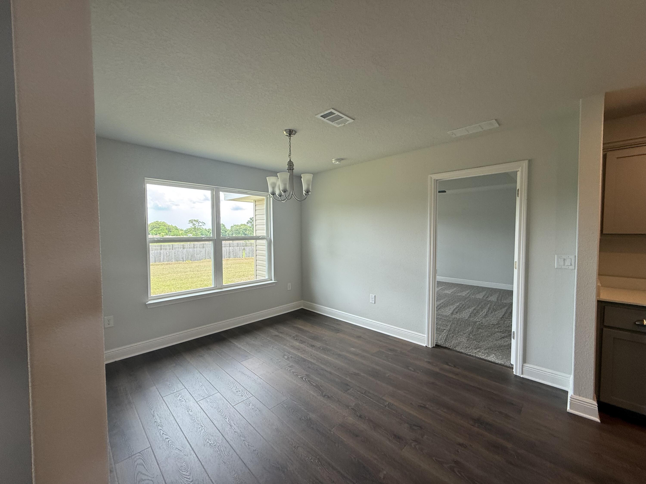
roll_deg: -1.0
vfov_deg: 85.7
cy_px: 242
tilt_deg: -1.1
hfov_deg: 102.1
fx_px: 261
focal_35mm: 14
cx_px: 323
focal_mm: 2.22
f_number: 2.2
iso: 64
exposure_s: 1/120
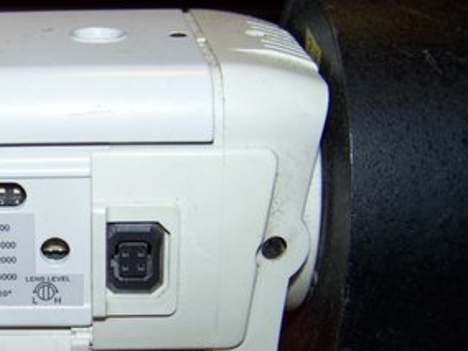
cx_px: -15
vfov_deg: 19.2
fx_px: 1028
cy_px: 275
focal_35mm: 76
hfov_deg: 24.3
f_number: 2.8
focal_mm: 5.85
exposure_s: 1/30
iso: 70
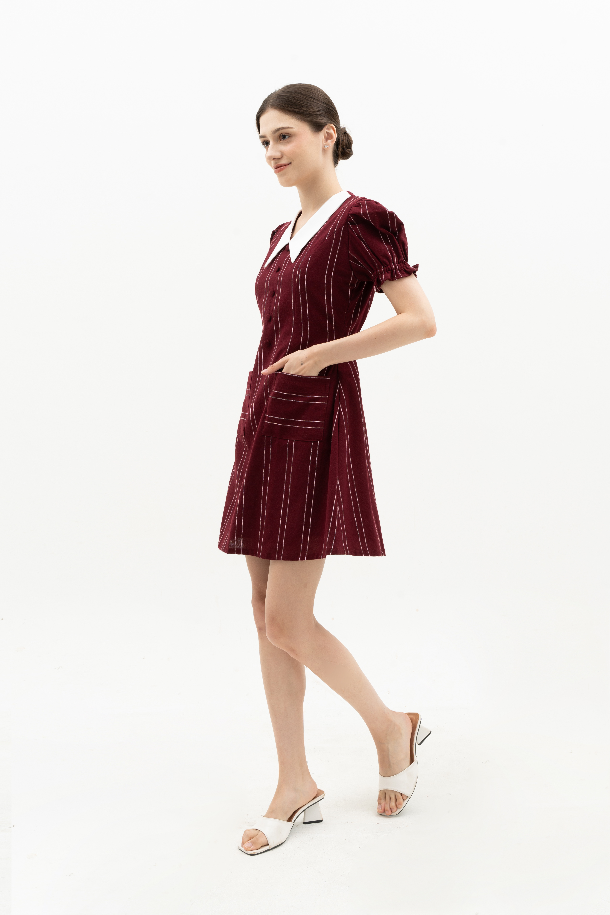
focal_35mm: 42
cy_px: 458
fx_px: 1067
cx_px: 305
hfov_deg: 31.9
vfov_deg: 46.4
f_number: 11
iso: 100
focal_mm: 42
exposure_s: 1/160
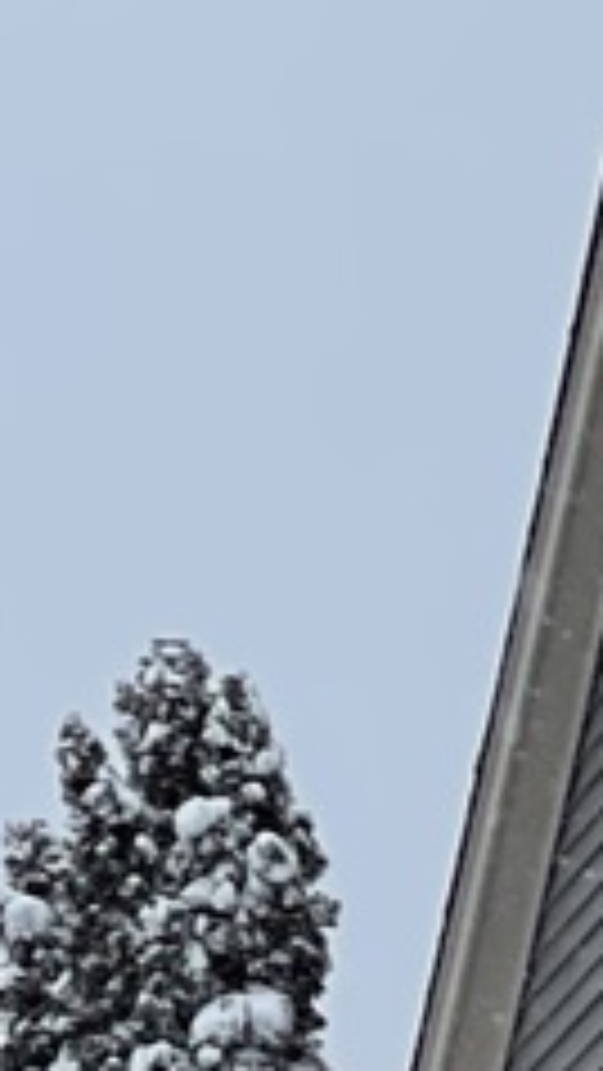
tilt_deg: +5.6
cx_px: 2776
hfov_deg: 2.8
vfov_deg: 5.0
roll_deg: +2.2
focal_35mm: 422
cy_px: 1953
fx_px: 11987
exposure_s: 1/1325
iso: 20
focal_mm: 7.5
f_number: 2.2
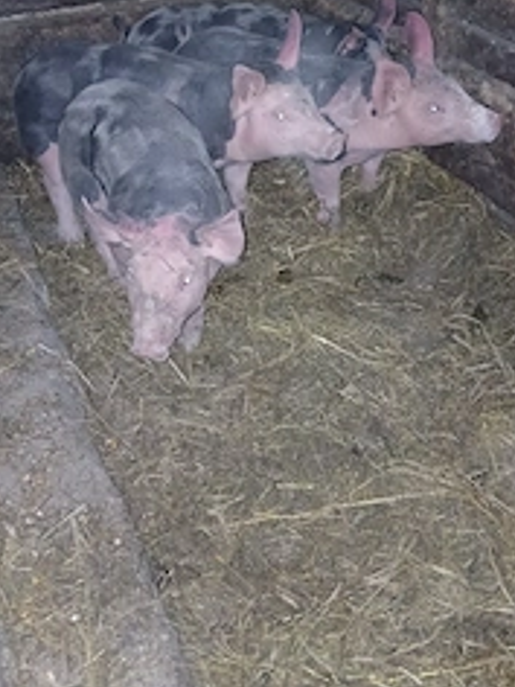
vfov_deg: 41.6
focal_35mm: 44
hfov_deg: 32.8
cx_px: 215
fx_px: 873
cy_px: 166
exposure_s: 1/25.1
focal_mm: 3.98
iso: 500
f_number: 1.8
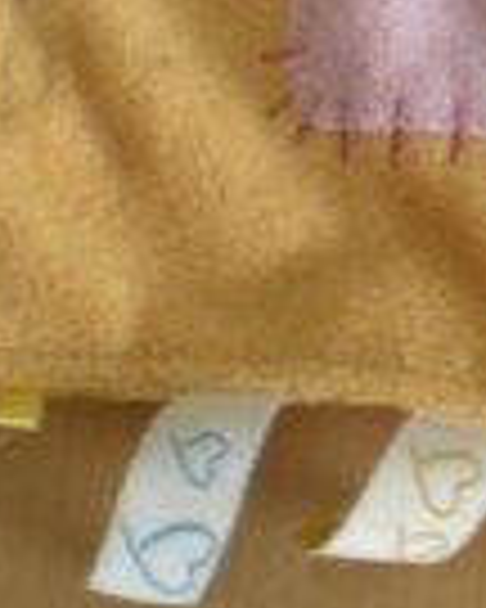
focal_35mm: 143
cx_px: 603
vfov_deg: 13.2
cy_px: -59
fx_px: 2571
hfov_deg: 10.6
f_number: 3.1
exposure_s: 1/9.5
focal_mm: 6.3
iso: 200
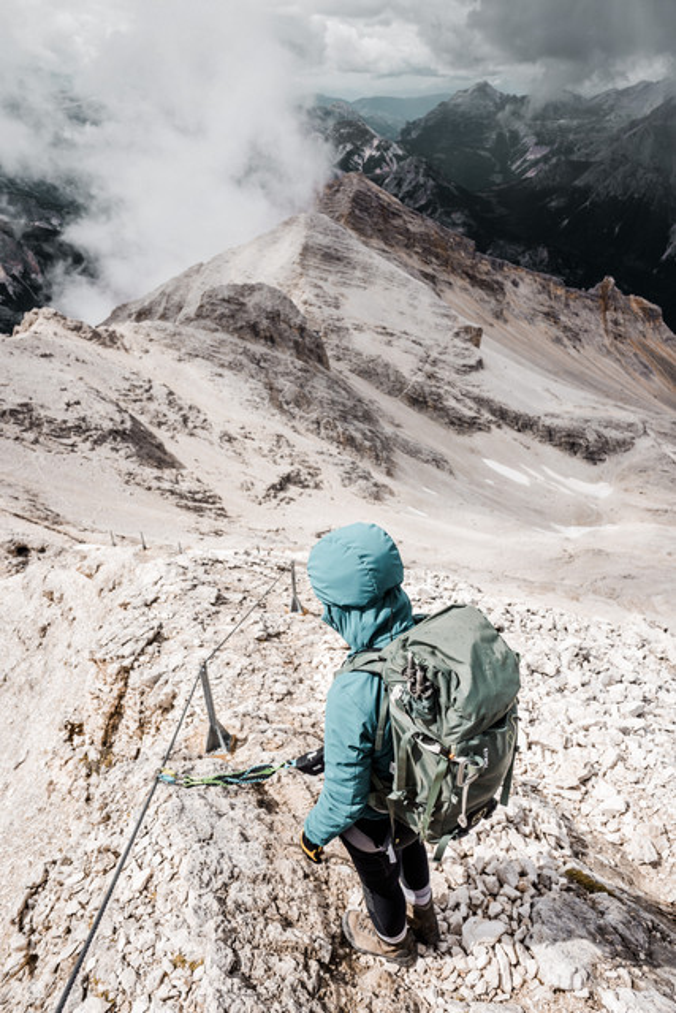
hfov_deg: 53.2
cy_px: 506
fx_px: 676
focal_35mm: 24
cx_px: 338
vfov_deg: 73.7
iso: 100
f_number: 5.6
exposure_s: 1/640
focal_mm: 24
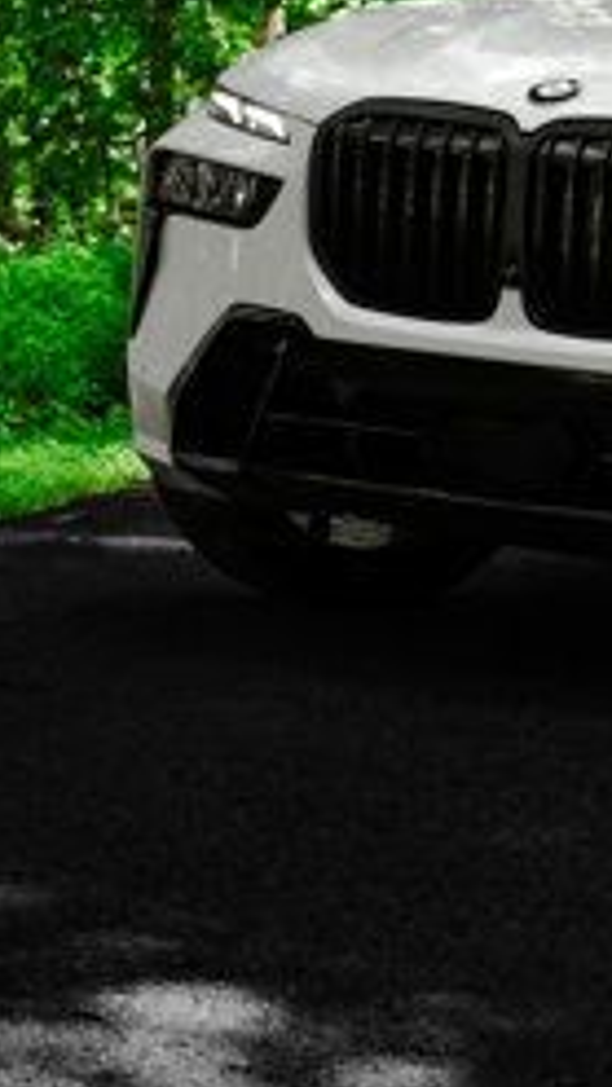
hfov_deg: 8.4
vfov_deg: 15.1
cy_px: 218
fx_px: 4066
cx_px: 942
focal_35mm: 141
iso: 800
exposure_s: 1/400
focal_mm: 52
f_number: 7.1
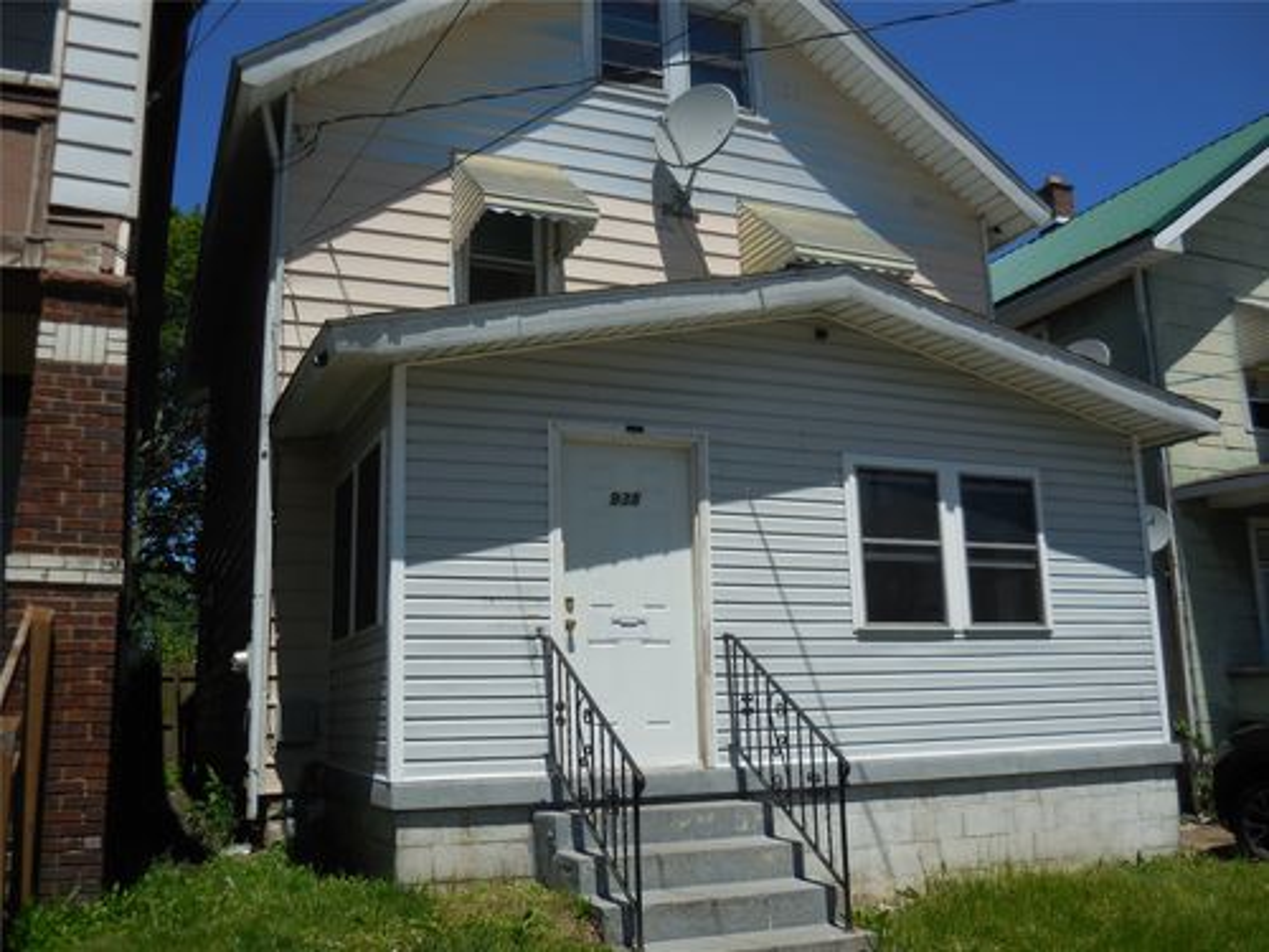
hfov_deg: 55.4
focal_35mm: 33
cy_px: 476
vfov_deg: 42.9
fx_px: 1210
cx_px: 634
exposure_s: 1/800
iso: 125
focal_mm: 5.9
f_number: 7.4
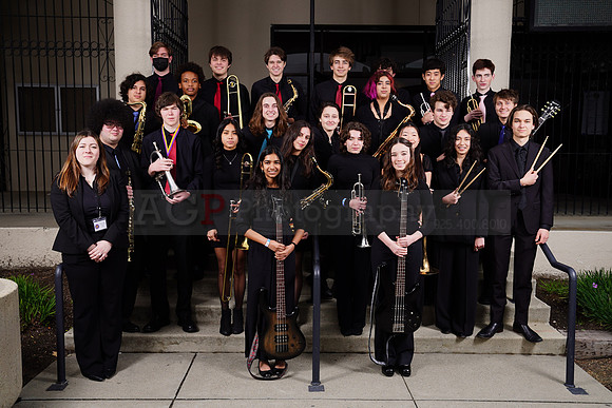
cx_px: 306
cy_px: 204
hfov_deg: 55.8
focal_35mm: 34
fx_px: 578
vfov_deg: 38.9
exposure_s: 1/200
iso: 100
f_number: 6.3
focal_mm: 34
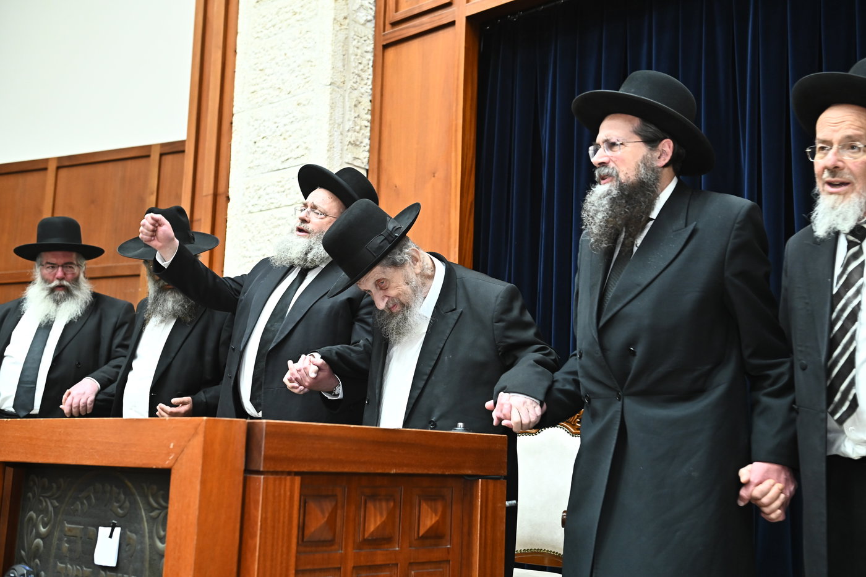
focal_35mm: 44
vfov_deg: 30.5
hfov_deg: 44.5
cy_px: 288
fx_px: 1058
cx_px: 433
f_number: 4
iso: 2500
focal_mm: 44
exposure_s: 1/100
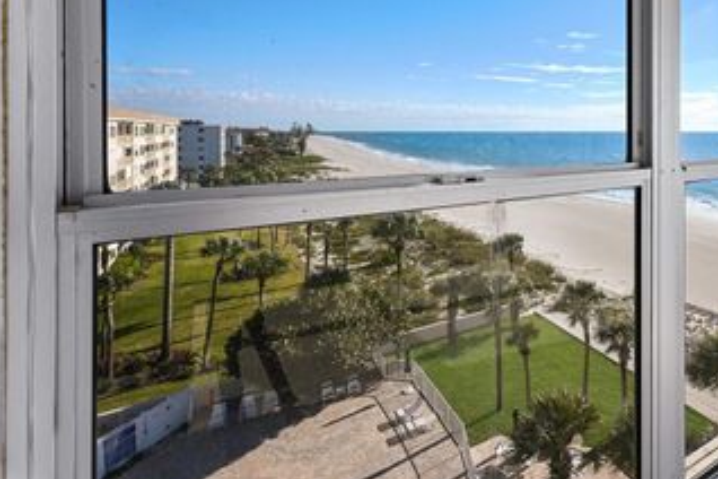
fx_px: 439
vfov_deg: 55.1
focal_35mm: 22
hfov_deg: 72.2
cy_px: 132
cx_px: 553
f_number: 11
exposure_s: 1/100
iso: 160
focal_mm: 14
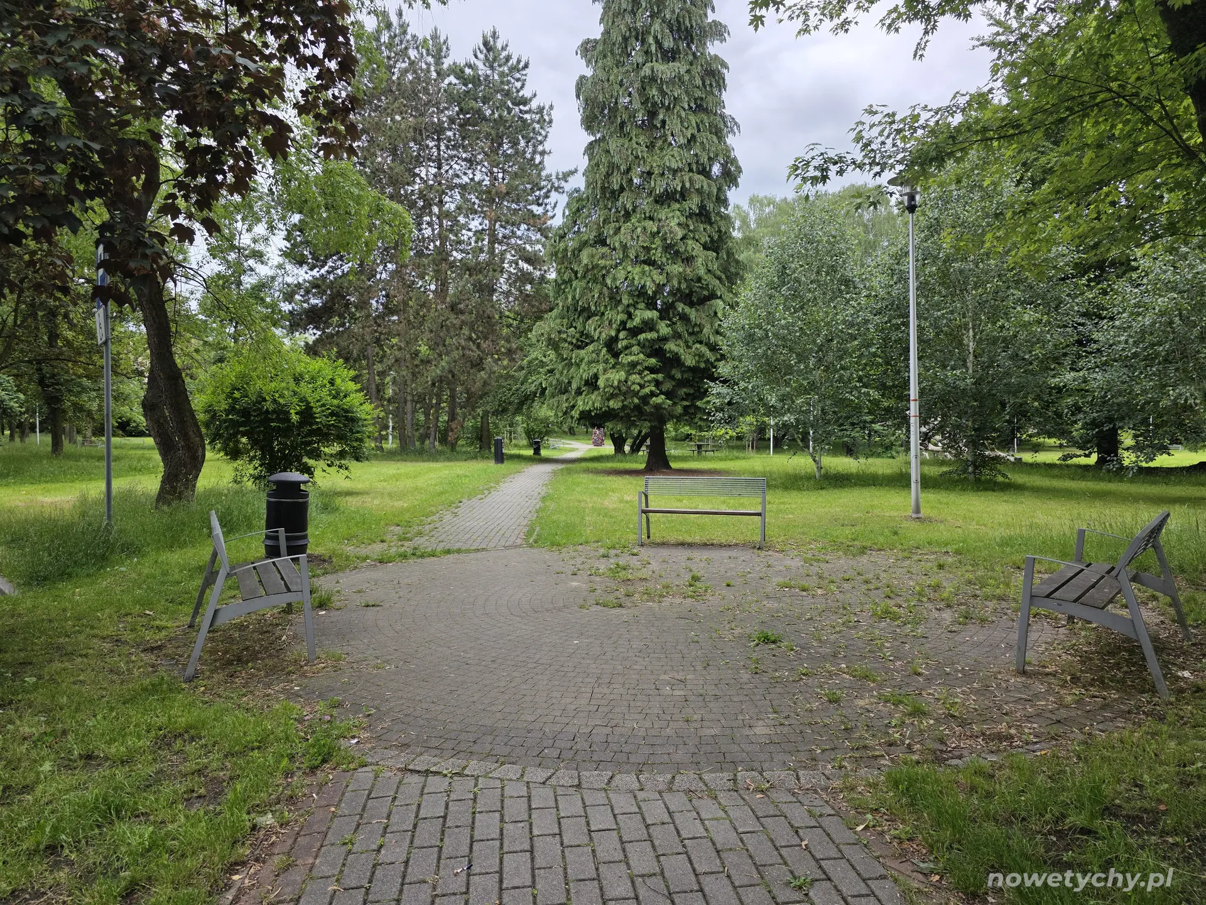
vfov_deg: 58.9
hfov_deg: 73.9
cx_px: 603
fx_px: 801
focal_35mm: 23
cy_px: 452
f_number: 1.7
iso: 50
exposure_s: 1/180
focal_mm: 6.3
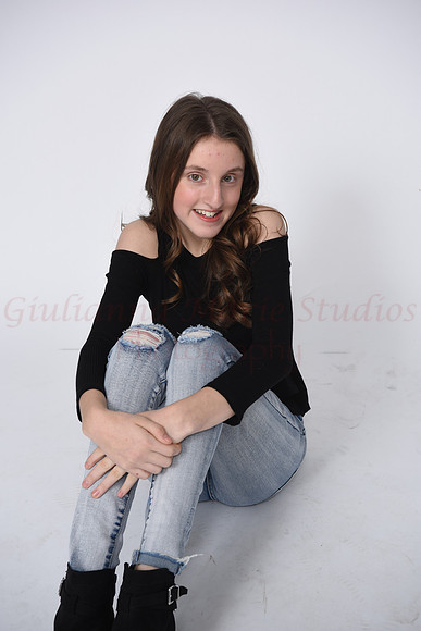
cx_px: 210
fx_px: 964
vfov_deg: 36.2
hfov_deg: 24.6
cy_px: 316
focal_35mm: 55
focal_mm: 55
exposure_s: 1/160
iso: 100
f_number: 7.1
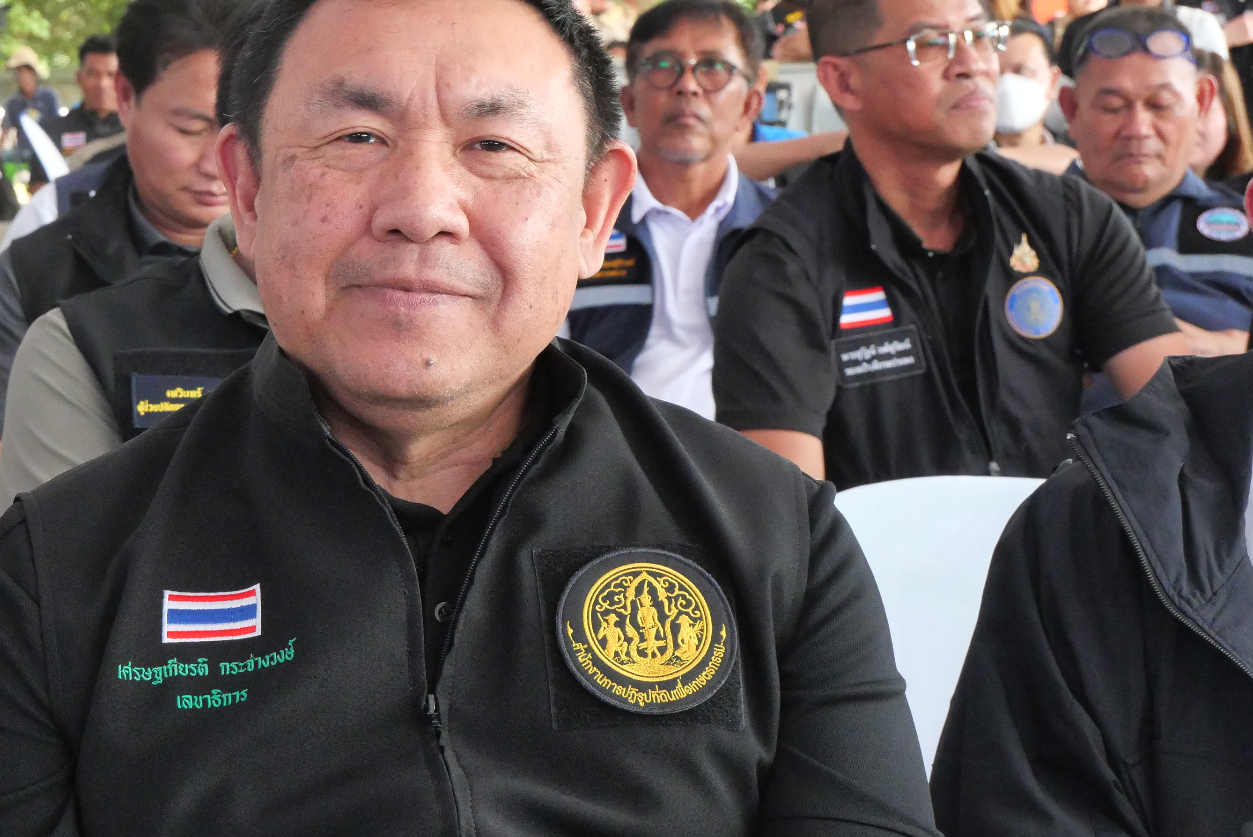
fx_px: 2995
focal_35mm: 86
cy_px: 461
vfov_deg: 15.9
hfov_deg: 23.5
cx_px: 389
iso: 3200
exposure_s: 1/250
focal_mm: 30
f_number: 7.1
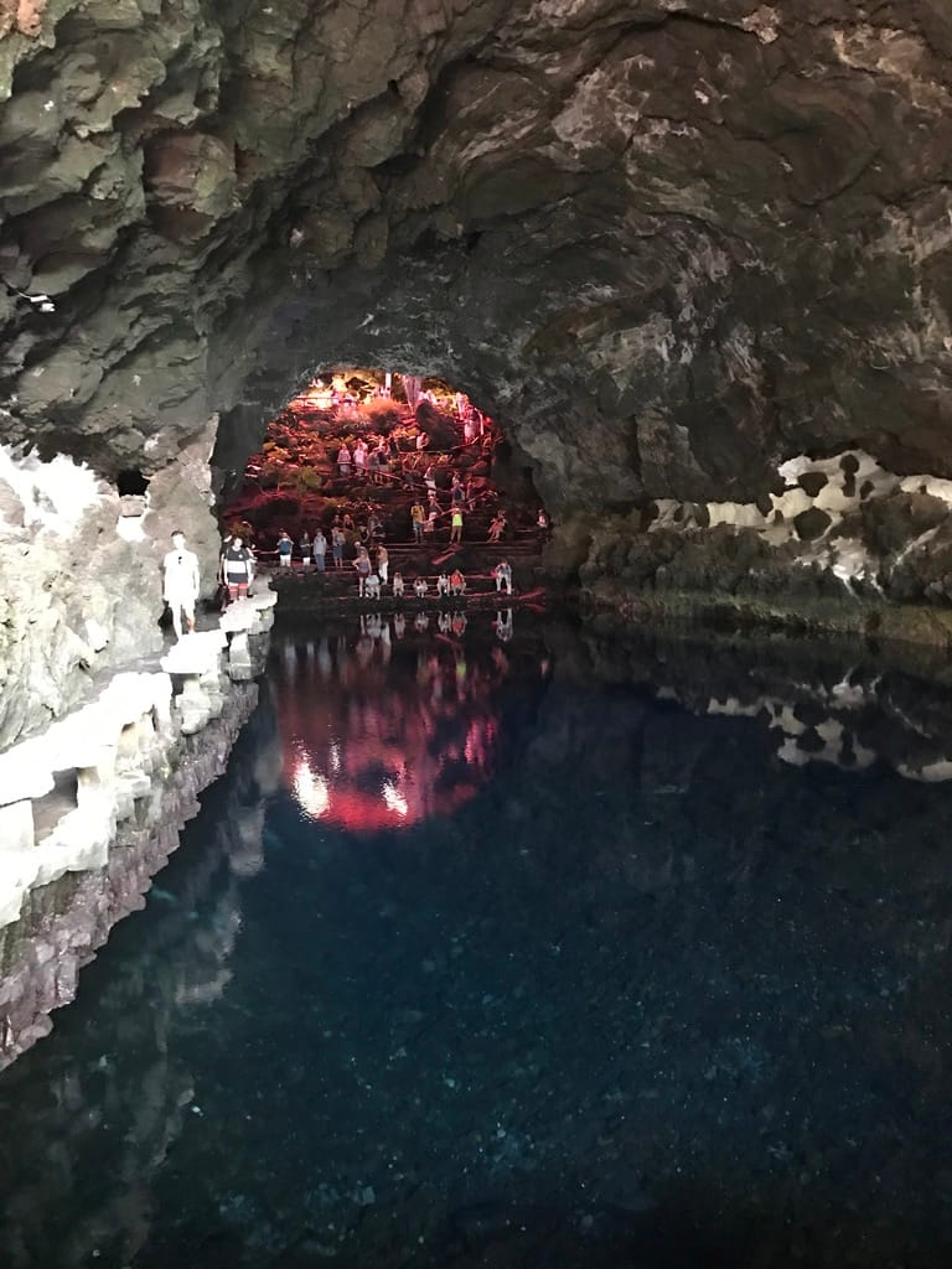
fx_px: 1027
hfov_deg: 49.7
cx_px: 476
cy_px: 634
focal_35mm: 28
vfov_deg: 63.4
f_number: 1.8
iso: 100
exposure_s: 1/5
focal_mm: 3.99
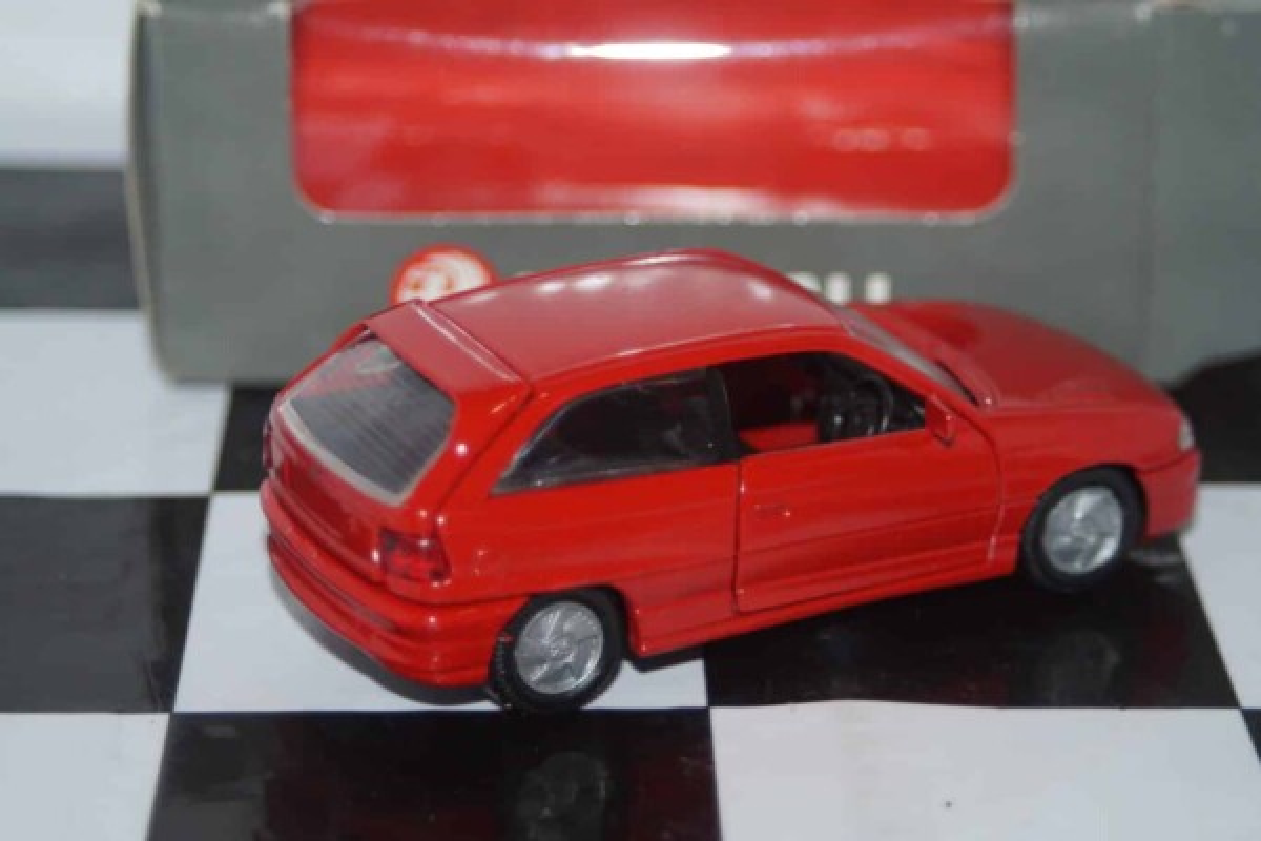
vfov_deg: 11.4
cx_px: 630
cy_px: 420
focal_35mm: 120
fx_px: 4203
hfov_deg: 17.1
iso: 200
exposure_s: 1/60
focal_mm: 80
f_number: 5.6
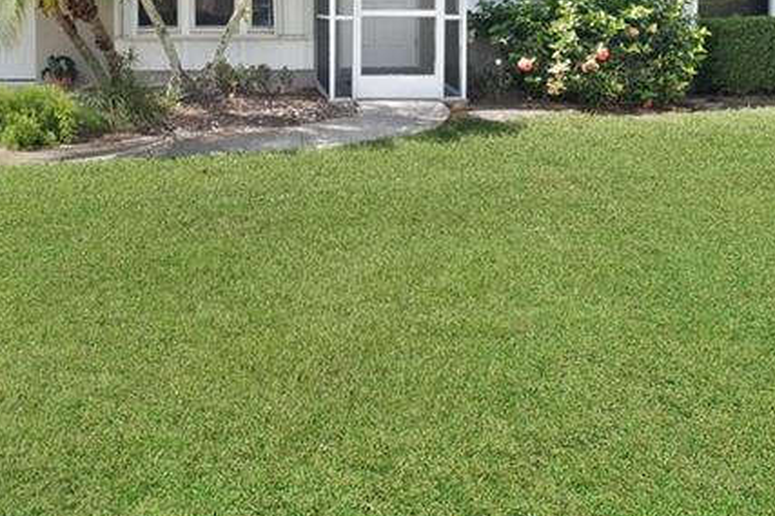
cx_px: 247
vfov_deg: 34.3
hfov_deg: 52.0
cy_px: 29
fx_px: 774
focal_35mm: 36
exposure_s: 1/1400
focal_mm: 10
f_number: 6.4
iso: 640
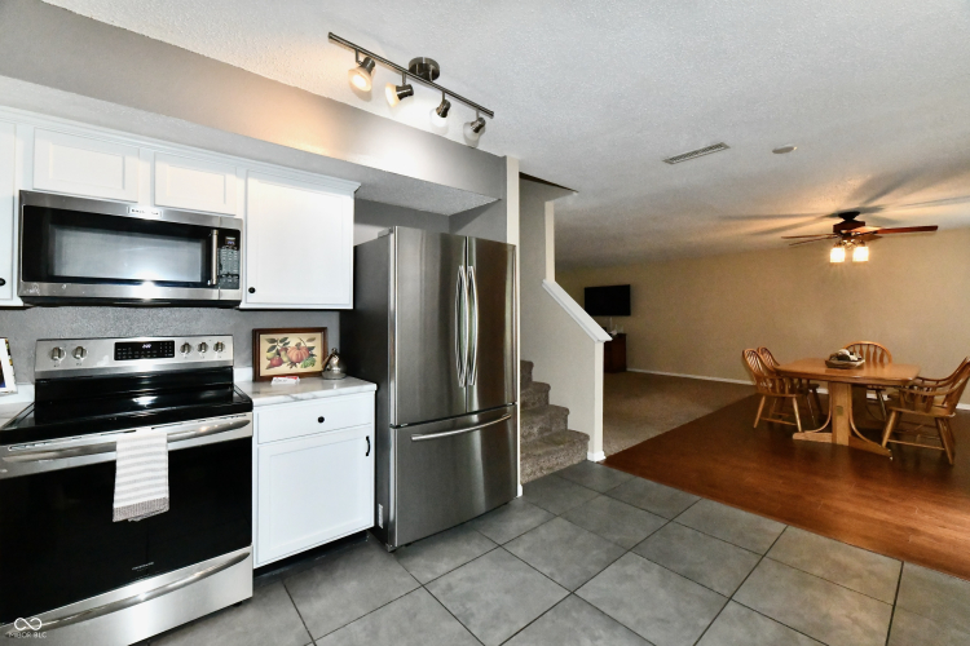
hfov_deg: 104.3
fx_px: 377
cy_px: 323
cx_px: 485
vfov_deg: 81.2
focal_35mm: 14
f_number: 14
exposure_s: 1/160
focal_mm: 14
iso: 16000
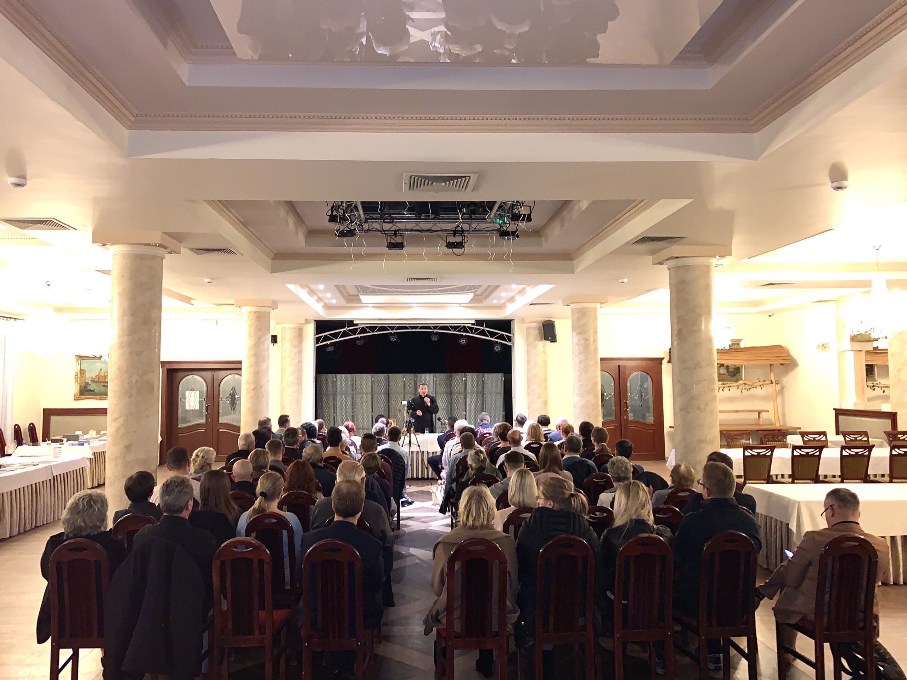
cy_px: 340
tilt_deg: +5.2
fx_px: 681
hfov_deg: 67.3
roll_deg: -1.4
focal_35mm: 26
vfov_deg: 53.1
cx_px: 454
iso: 160
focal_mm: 4.25
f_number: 1.8
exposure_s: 1/6
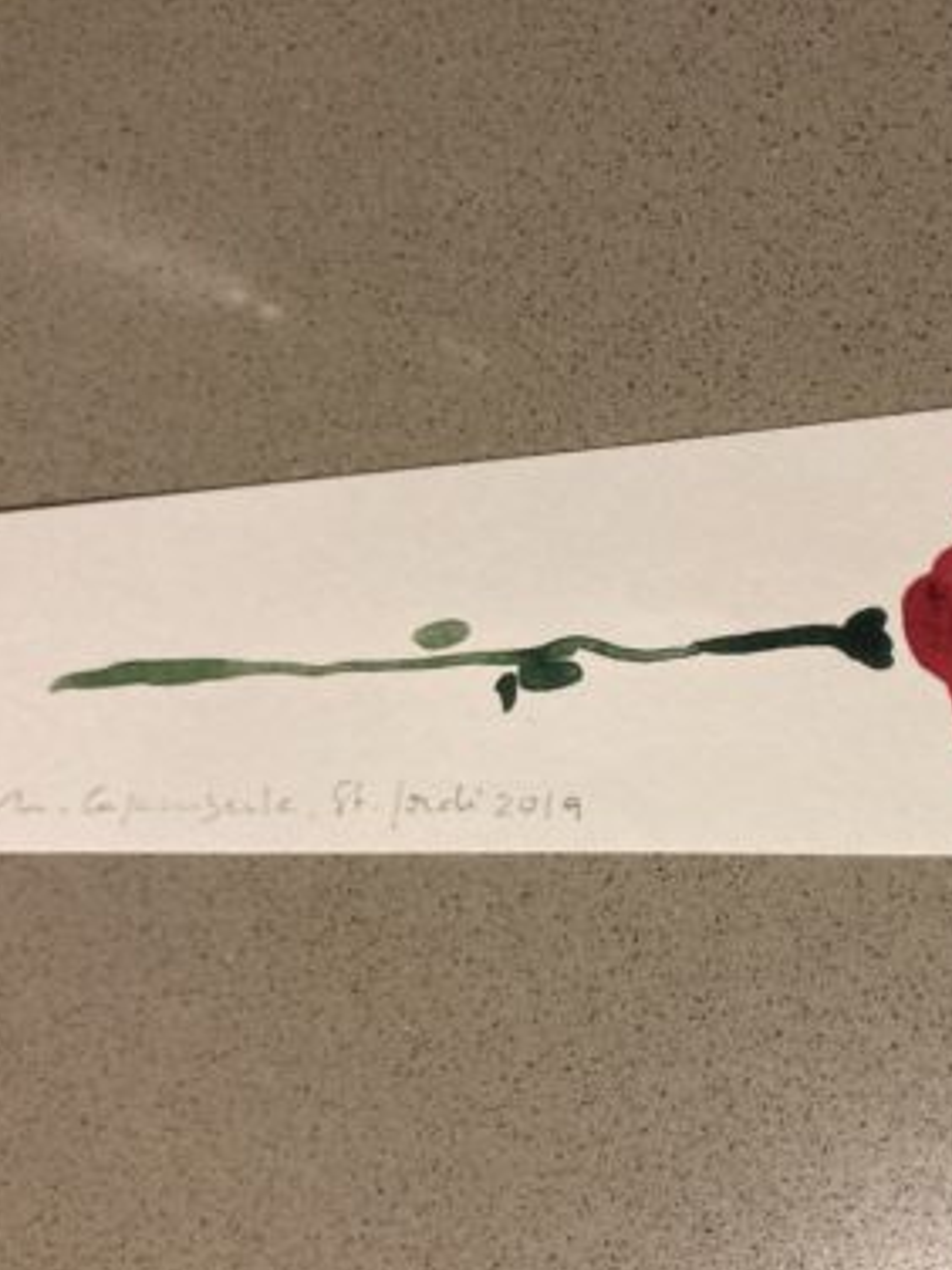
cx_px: 672
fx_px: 1393
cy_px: 642
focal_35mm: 38
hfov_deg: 37.1
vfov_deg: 49.0
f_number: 1.8
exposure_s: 1/50
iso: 250
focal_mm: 3.99
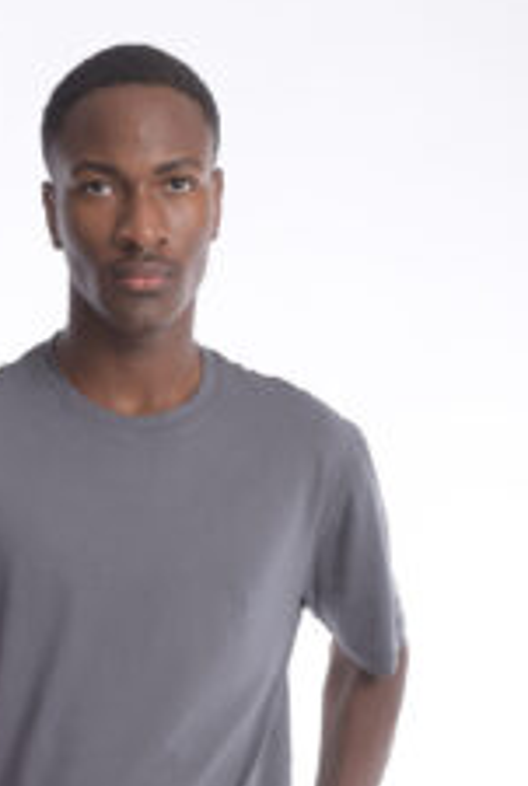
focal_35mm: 107
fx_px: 2343
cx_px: 70
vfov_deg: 18.6
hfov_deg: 12.8
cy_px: 758
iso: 400
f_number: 11
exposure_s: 1/250
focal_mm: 52
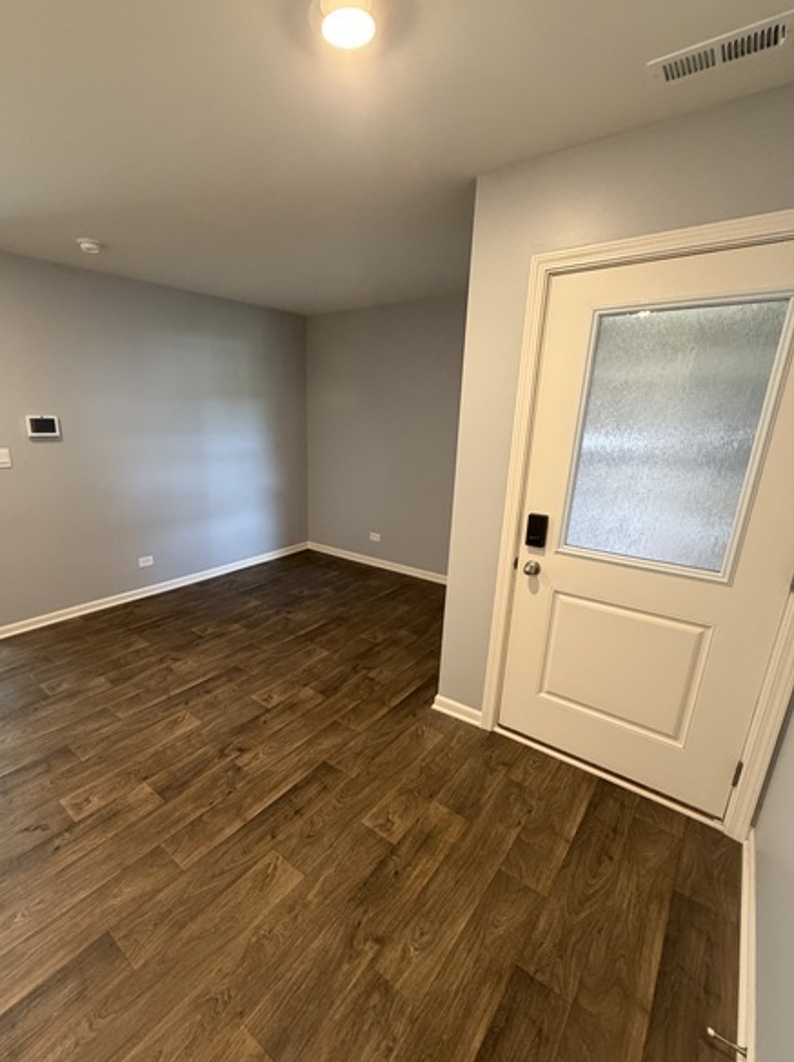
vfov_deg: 94.5
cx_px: 342
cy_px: 554
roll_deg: -0.3
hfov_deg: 77.6
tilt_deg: -15.9
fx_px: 490
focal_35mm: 16
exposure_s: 1/60
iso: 500
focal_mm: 2.22
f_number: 2.2
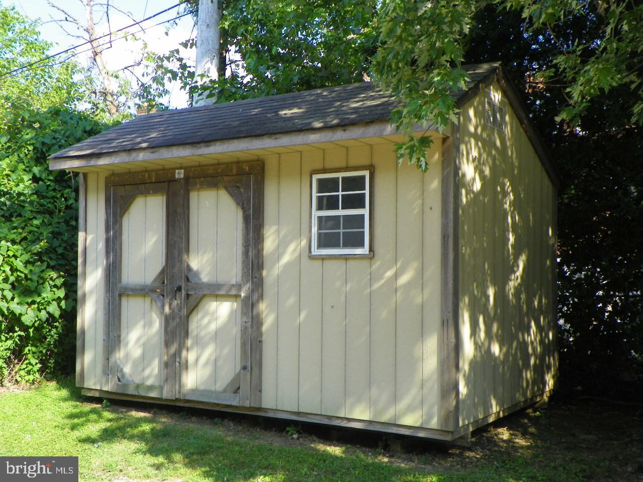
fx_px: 799
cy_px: 241
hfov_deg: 43.9
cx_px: 322
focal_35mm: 43
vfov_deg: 33.6
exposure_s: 1/200
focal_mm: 7.6
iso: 64
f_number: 3.2
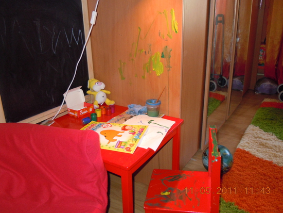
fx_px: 245
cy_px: 106
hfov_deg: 59.9
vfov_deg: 46.8
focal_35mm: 30
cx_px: 142
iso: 400
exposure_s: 1/30
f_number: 3.5
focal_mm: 5.4
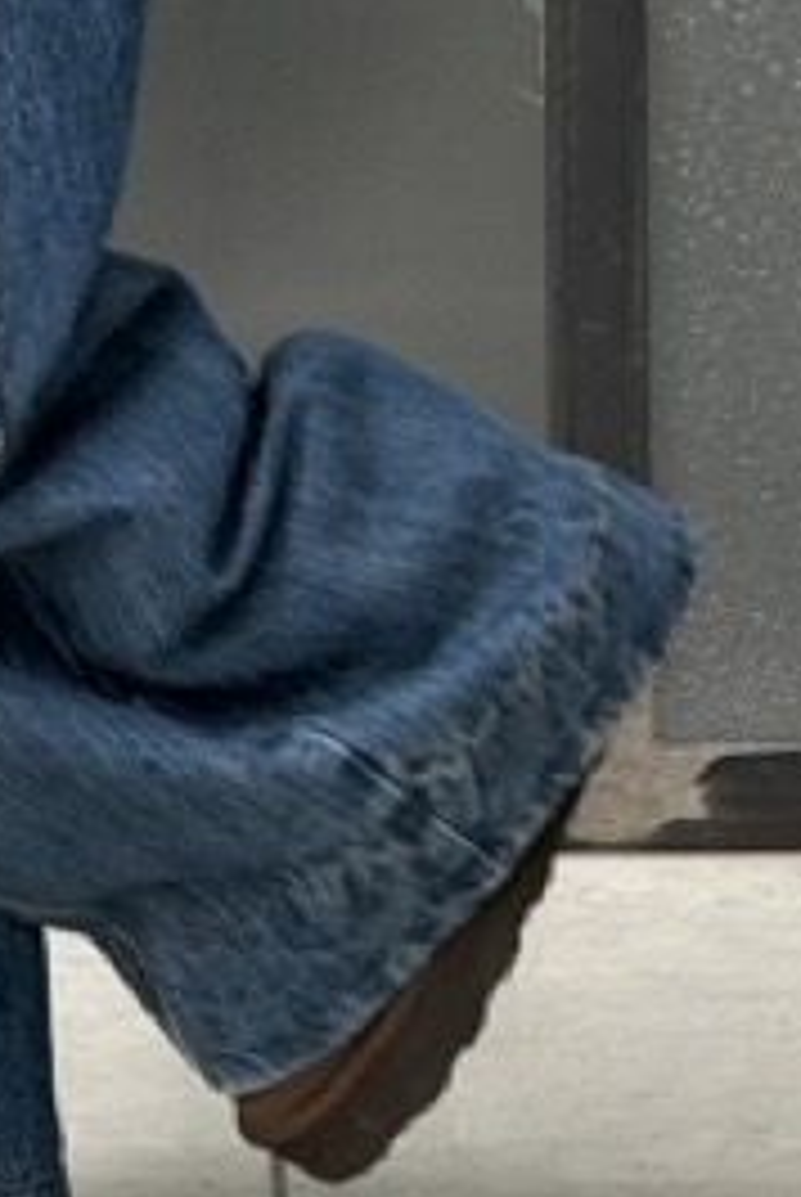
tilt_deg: -1.2
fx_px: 7989
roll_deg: +0.5
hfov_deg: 5.7
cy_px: -810
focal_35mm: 240
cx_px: -32
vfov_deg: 8.3
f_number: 1.78
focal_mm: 6.76
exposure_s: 1/51
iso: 250
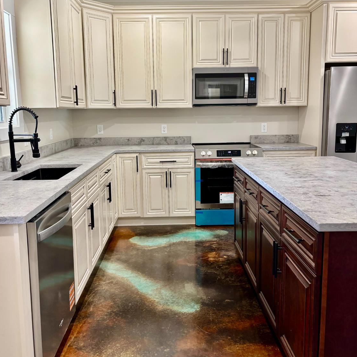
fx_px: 362
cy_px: 160
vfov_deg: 52.4
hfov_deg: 52.5
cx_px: 178
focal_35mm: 31
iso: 100
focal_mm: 5.96
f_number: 1.6
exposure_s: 1/60
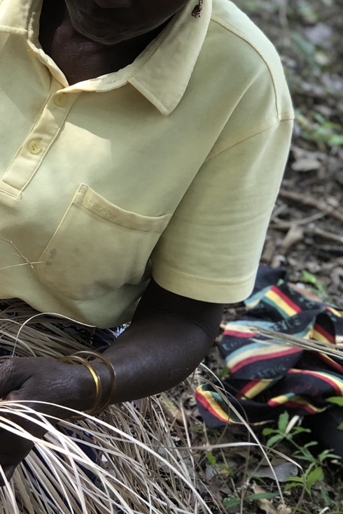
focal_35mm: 129
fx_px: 1843
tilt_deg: -28.9
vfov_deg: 15.9
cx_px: 2
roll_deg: -21.7
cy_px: 230
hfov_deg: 10.5
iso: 25
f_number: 2.8
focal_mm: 6.6
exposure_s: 1/40
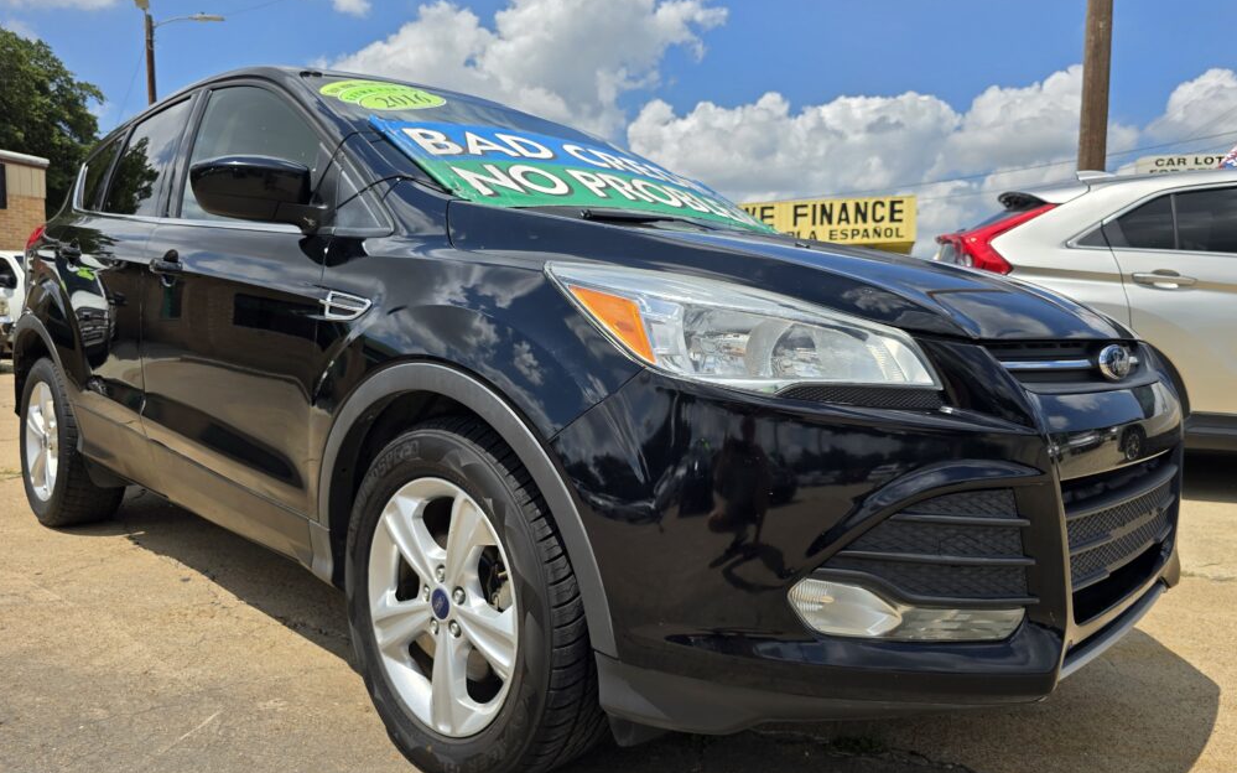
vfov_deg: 49.3
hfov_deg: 72.5
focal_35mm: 25
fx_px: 843
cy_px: 388
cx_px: 604
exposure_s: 1/868
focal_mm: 6.3
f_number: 1.7
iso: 12
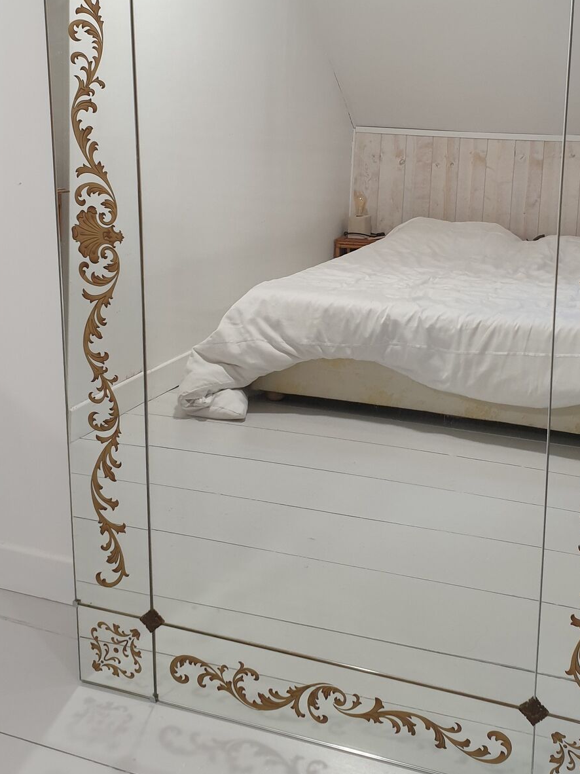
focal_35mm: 44
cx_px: 369
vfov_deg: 42.2
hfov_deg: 32.7
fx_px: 983
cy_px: 238
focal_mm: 4.3
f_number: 2.4
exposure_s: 1/50
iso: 125
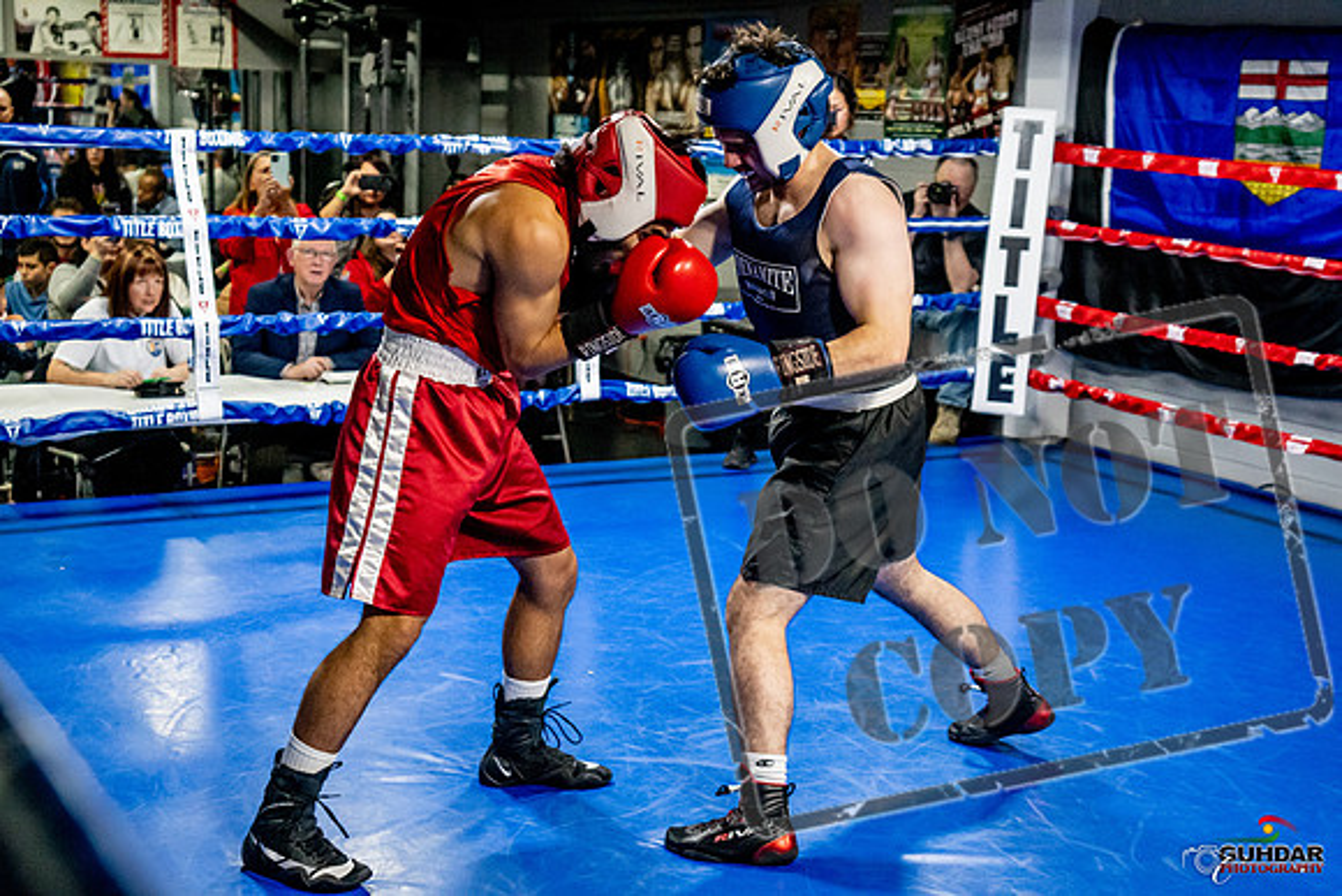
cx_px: 671
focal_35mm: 52
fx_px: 1939
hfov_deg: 38.2
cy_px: 448
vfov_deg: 26.0
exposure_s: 1/800
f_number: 2.8
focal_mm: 35
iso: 5000
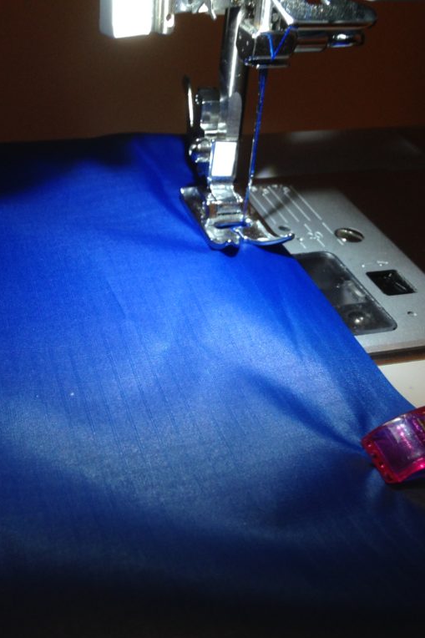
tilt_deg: -35.1
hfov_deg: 29.2
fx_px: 815
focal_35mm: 46
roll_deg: -4.6
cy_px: 320
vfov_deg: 42.8
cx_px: 185
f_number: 2.4
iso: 80
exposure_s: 1/20
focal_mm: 4.12
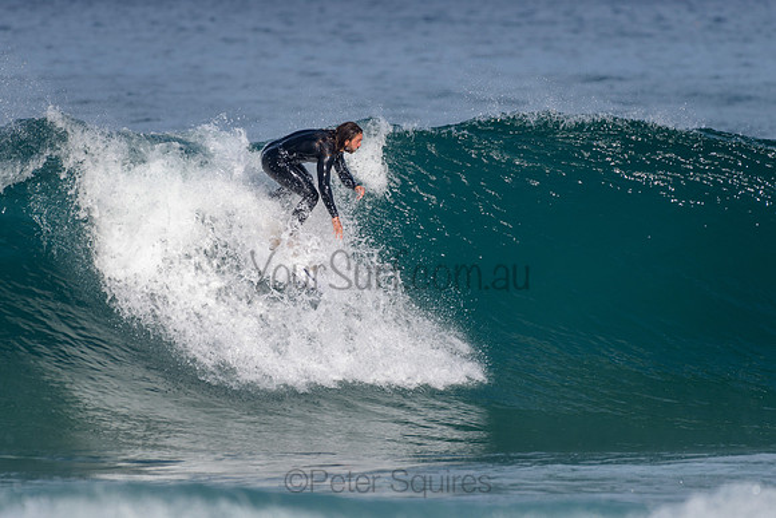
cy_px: 259
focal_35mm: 612
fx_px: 13201
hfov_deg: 3.4
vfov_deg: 2.2
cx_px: 388
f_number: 5.6
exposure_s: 1/2000
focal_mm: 500
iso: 220
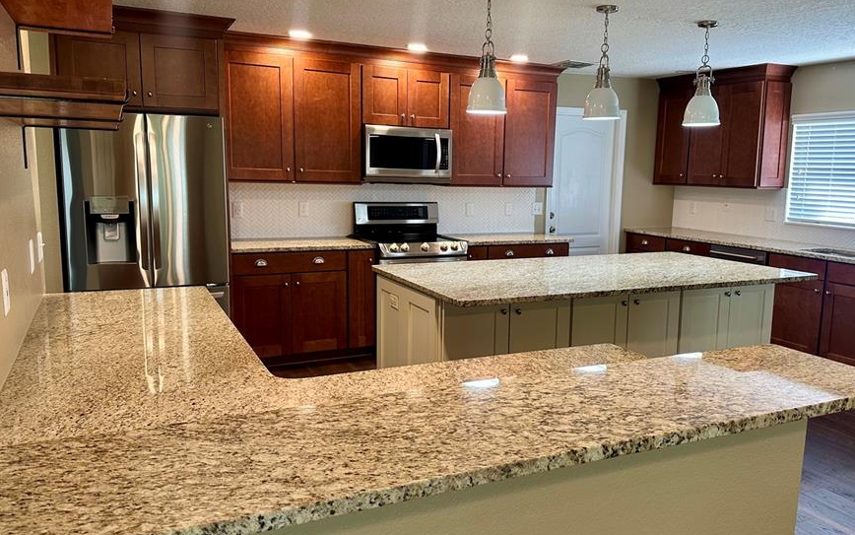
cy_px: 272
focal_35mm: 30
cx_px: 474
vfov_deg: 41.9
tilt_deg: -8.8
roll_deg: -1.0
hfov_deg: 62.7
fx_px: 699
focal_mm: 6.86
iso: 160
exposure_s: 1/60
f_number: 1.78
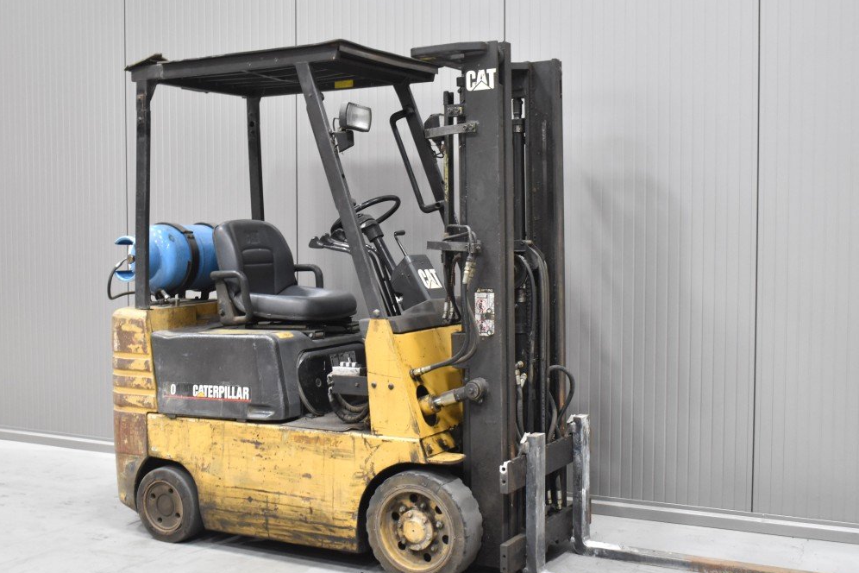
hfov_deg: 41.9
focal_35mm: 47
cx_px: 397
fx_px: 1121
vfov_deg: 28.6
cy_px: 306
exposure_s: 1/25
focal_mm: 26
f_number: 5
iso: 1600
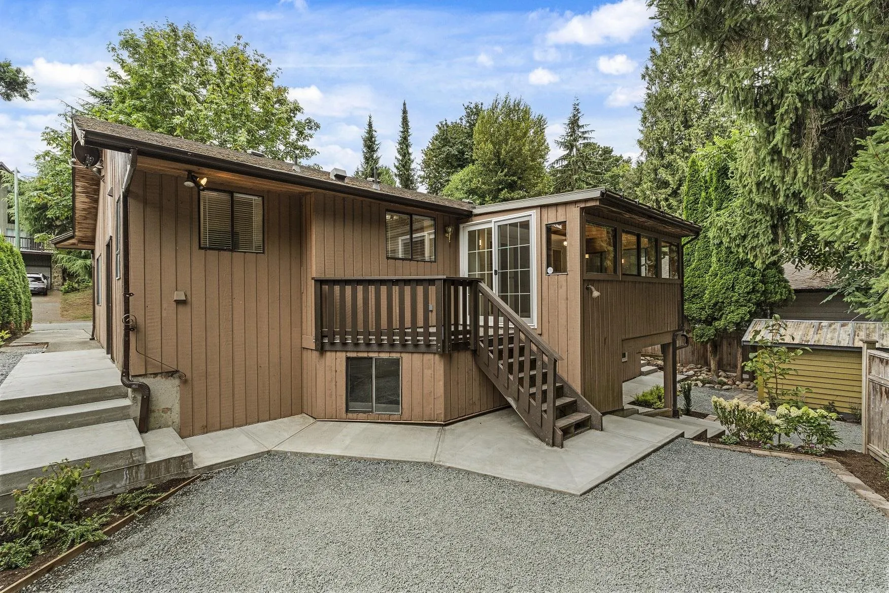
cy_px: 296
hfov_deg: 93.3
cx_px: 444
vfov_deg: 70.4
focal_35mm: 17
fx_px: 420
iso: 320
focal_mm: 17
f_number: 9
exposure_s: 1/100
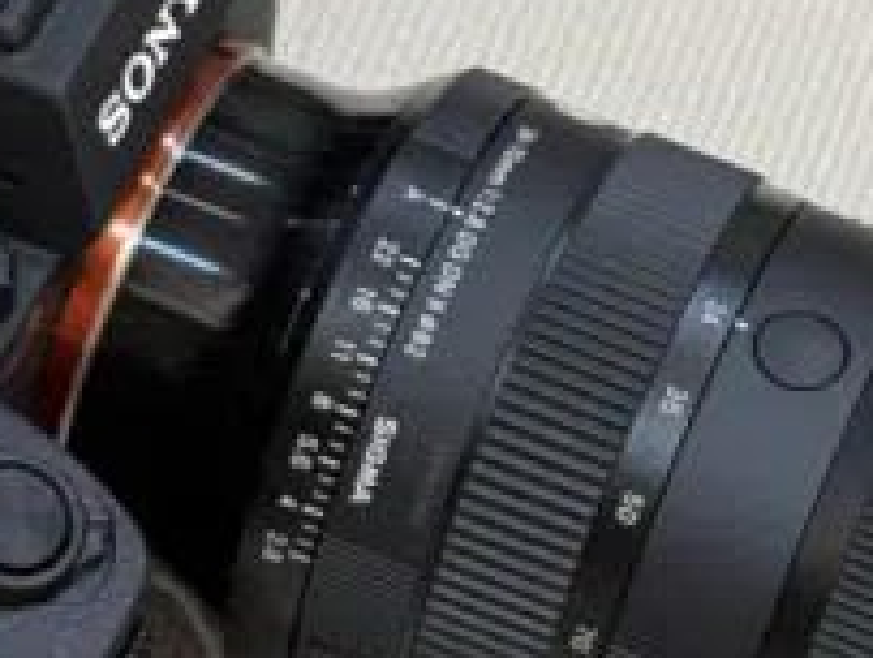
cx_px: 976
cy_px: 426
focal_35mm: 151
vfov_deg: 9.9
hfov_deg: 12.8
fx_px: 3815
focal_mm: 6.76
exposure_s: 1/50
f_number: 1.78
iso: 125
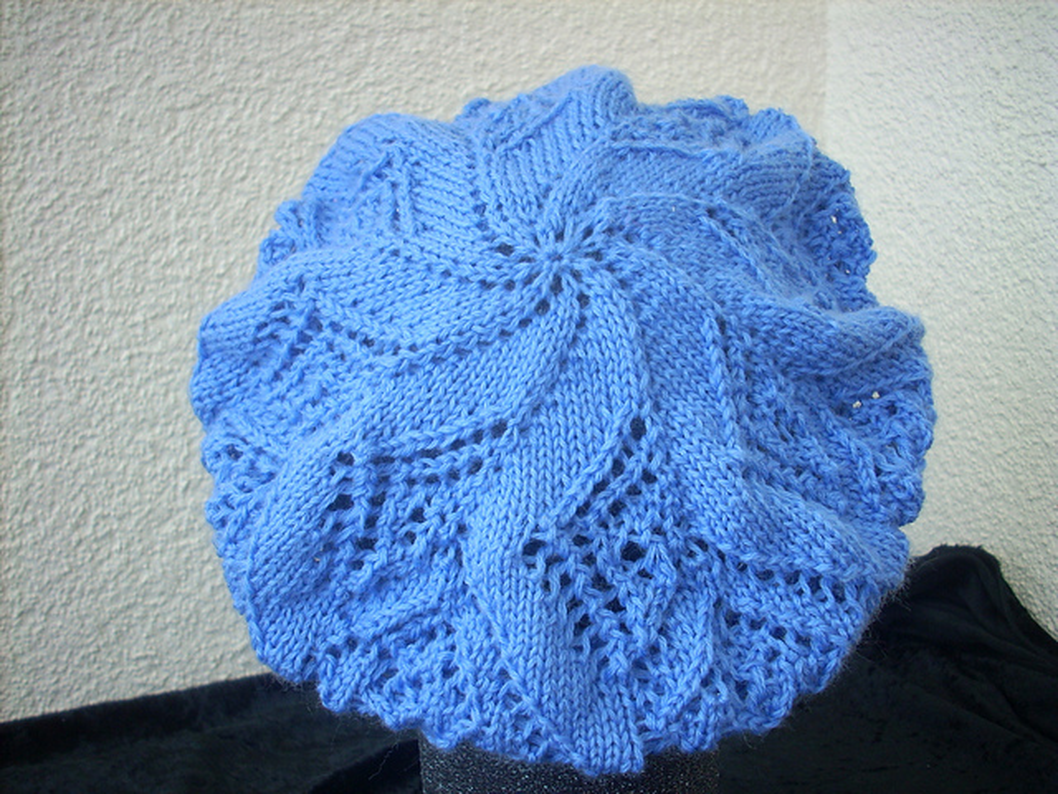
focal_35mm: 37
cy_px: 397
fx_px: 1131
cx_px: 529
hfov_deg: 50.1
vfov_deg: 38.7
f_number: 2.8
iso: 64
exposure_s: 1/162
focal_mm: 6.2
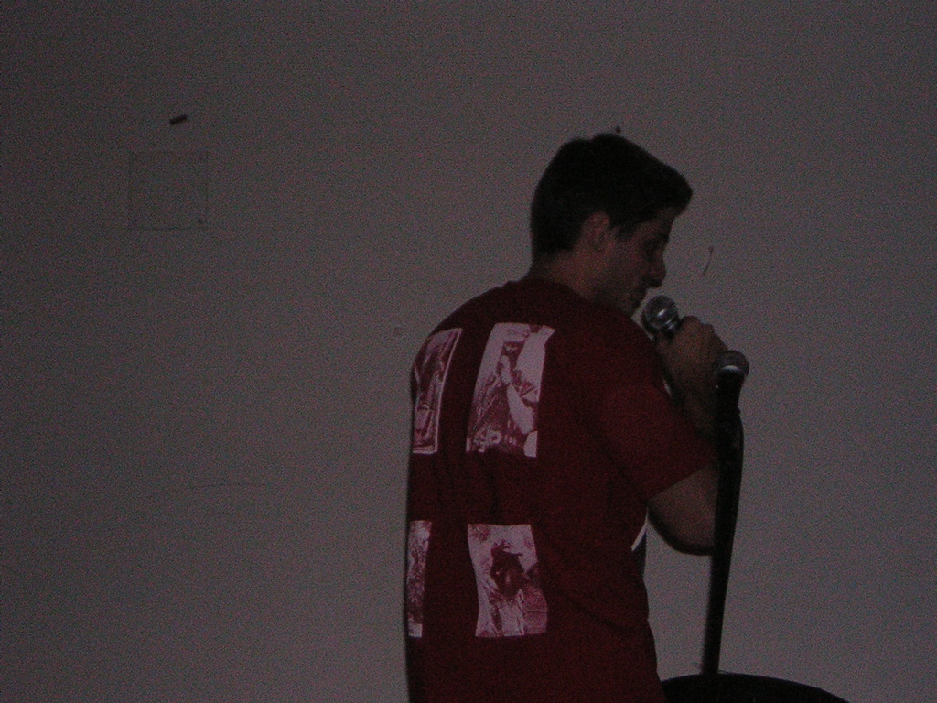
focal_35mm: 108
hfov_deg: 18.2
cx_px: 468
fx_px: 2923
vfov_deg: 13.7
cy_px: 352
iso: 200
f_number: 4.7
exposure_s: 1/60.1
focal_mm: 14.1
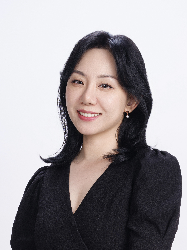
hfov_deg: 31.5
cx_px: 94
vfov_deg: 41.2
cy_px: 125
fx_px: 331
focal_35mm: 46
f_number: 9
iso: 125
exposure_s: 1/100
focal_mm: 58.6
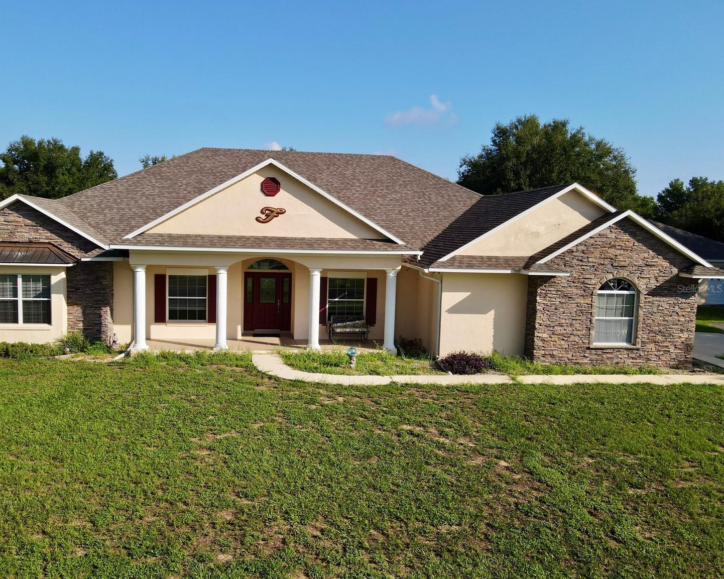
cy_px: 288
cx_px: 323
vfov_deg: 54.9
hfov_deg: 65.9
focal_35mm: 26
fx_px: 557
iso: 100
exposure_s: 1/640
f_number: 2.8
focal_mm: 4.5
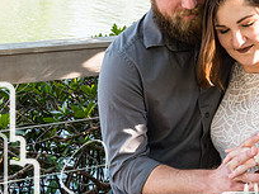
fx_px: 524
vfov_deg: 21.0
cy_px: 91
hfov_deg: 27.0
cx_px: 220
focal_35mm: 70
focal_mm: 17
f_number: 7.1
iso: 400
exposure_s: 1/200
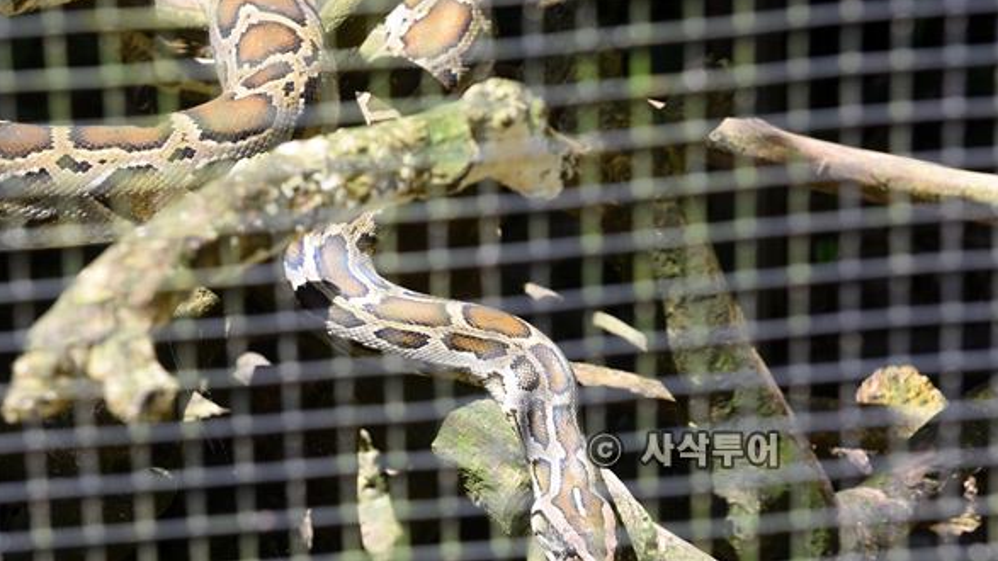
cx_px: 410
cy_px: 360
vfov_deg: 11.5
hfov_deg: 20.3
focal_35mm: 105
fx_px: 2778
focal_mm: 70
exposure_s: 1/200
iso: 320
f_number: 7.1
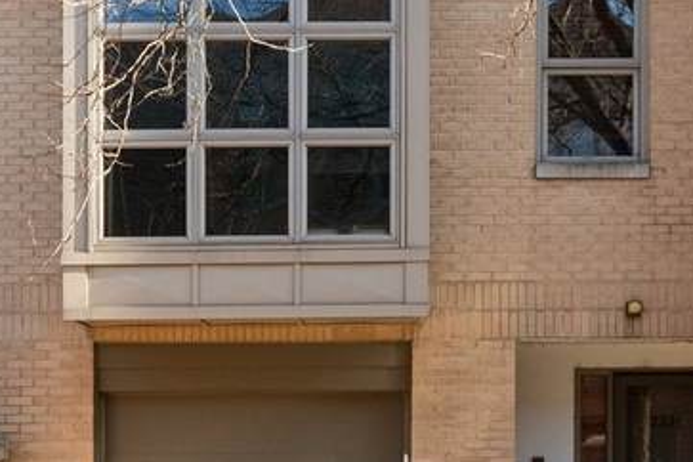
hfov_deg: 29.3
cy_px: -45
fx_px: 1324
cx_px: 323
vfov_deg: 19.0
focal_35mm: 69
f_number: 8
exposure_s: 1/100
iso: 200
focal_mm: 13
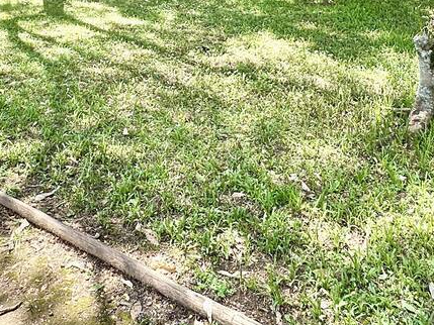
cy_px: -103
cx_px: 192
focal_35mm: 47
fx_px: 589
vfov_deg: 26.1
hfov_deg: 40.4
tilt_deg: -0.7
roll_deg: -0.9
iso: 40
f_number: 2.2
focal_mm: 2.22
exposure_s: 1/221
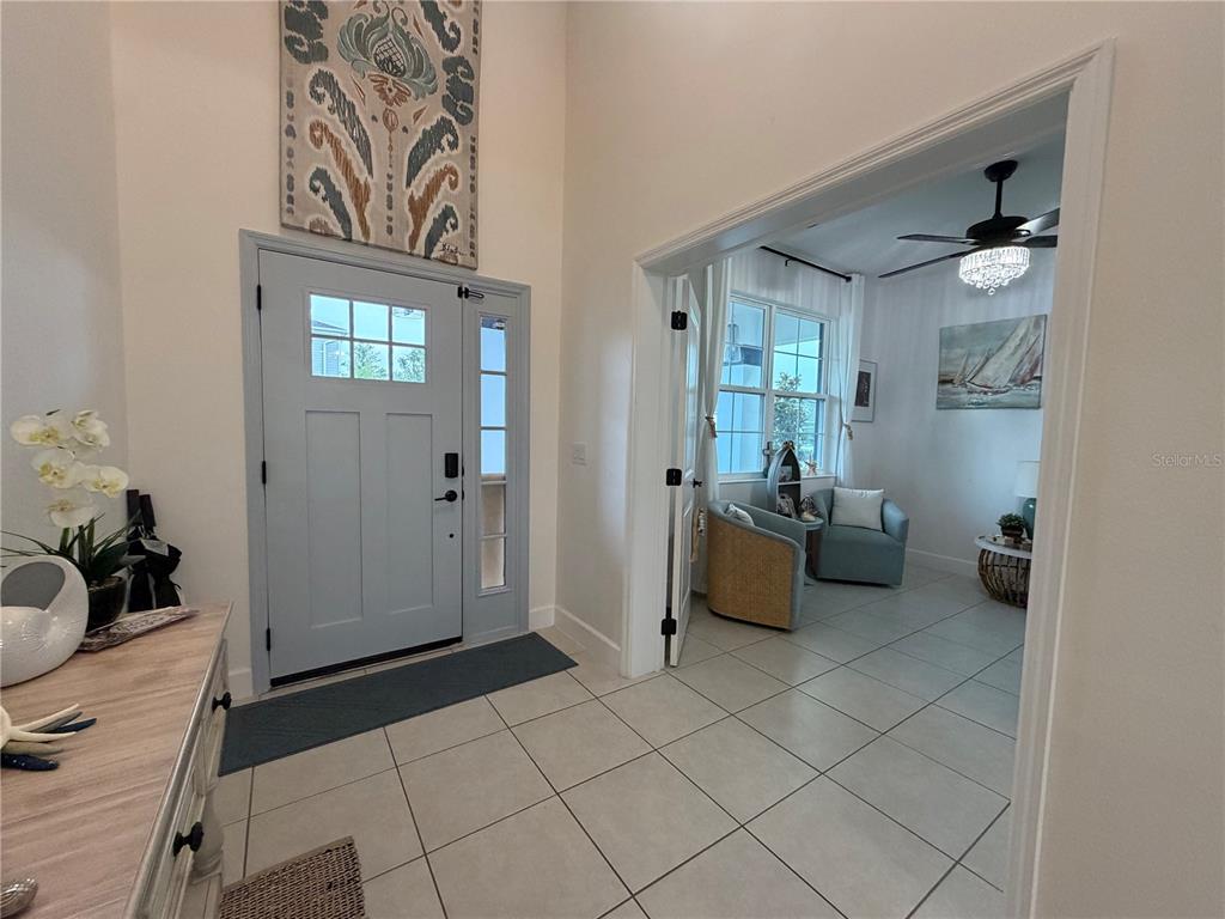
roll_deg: -1.2
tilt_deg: -3.7
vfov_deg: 85.7
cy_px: 460
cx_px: 612
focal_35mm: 14
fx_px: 495
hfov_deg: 102.1
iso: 400
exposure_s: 1/60
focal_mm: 2.22
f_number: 2.2
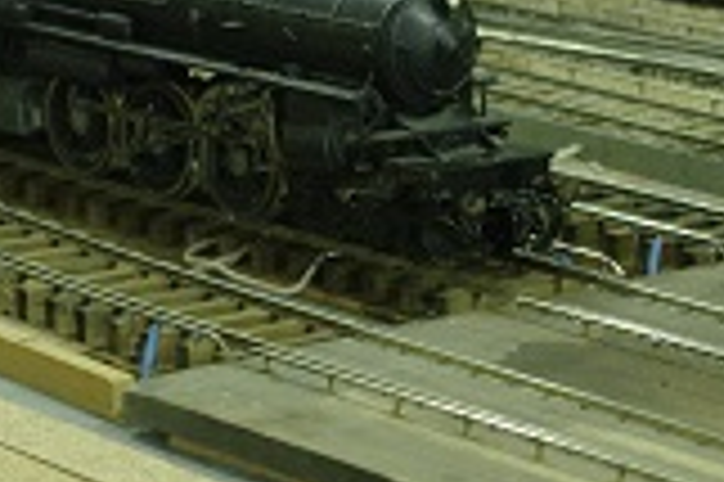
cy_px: 7
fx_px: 4098
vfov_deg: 6.7
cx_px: 229
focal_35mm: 204
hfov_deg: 10.1
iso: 3200
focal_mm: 55
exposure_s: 1/15
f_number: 5.6
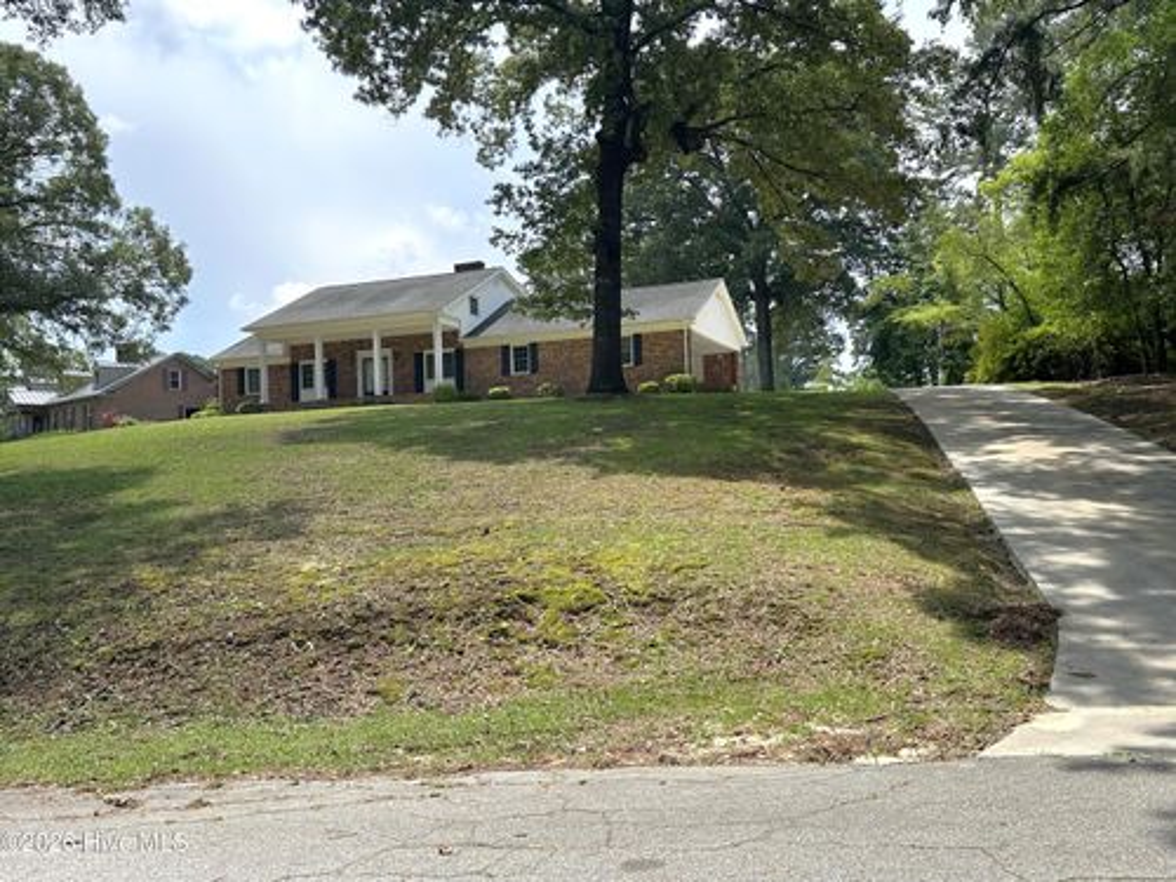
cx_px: 588
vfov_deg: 45.4
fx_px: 1053
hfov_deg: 58.4
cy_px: 441
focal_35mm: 31
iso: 80
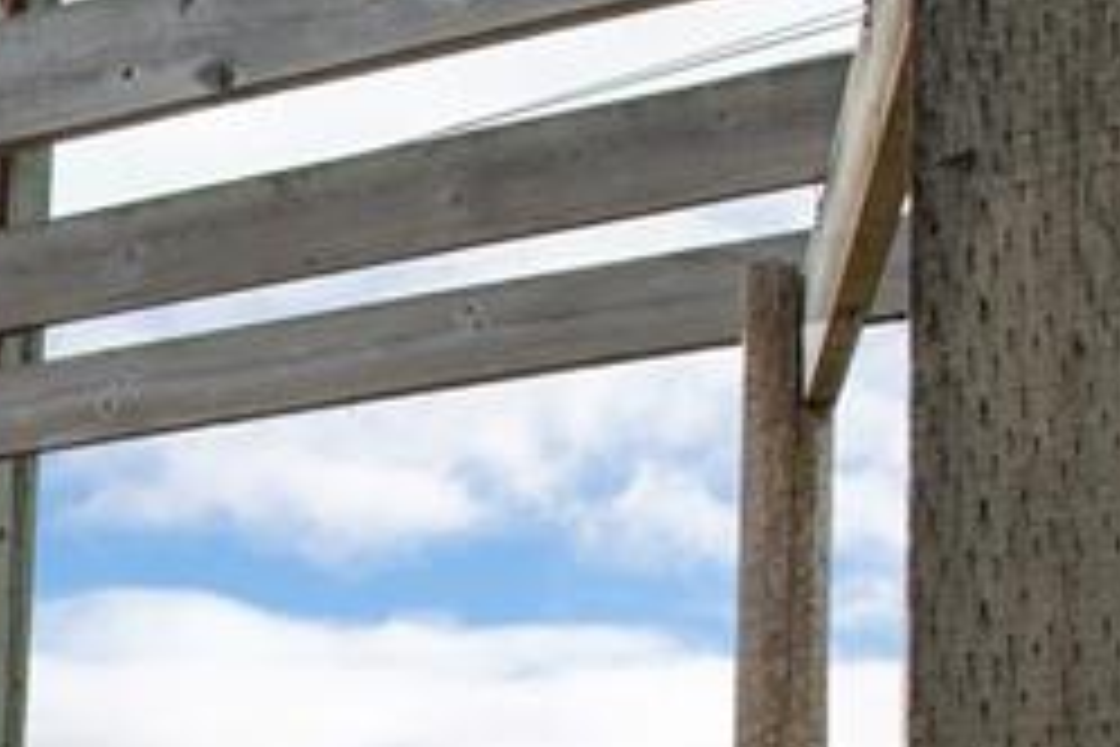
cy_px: 1233
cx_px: -864
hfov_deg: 20.2
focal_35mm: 74
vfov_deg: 16.2
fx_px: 2302
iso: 320
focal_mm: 12
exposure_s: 1/250
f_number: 14
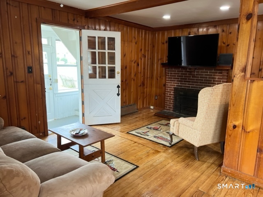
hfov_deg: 67.3
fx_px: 198
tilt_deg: -10.9
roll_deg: -0.4
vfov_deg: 53.1
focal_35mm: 26
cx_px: 132
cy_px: 98
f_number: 1.5
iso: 125
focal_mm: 5.7
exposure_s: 1/120
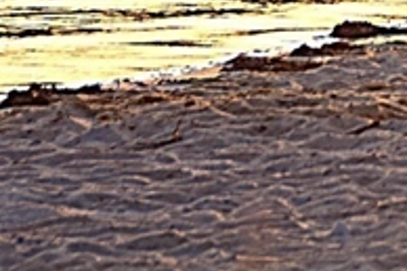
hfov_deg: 2.9
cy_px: -127
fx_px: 8065
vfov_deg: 1.9
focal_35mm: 714
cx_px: 1020
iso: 100
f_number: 8
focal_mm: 90
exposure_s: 1/320
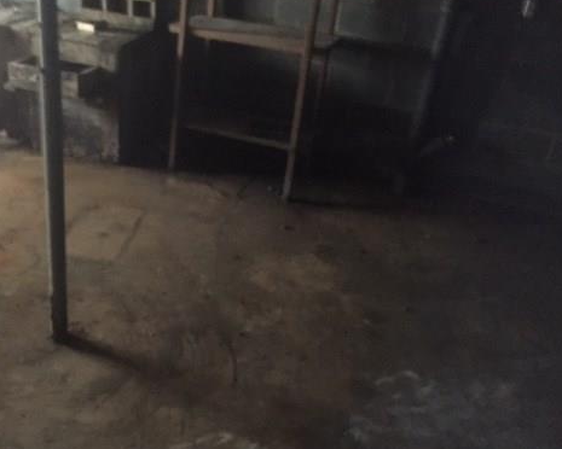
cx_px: 189
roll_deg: -5.2
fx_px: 649
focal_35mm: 39
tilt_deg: -29.9
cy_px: 215
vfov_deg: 38.2
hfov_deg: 46.1
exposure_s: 1/15
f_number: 2.2
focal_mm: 4.15
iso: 1250
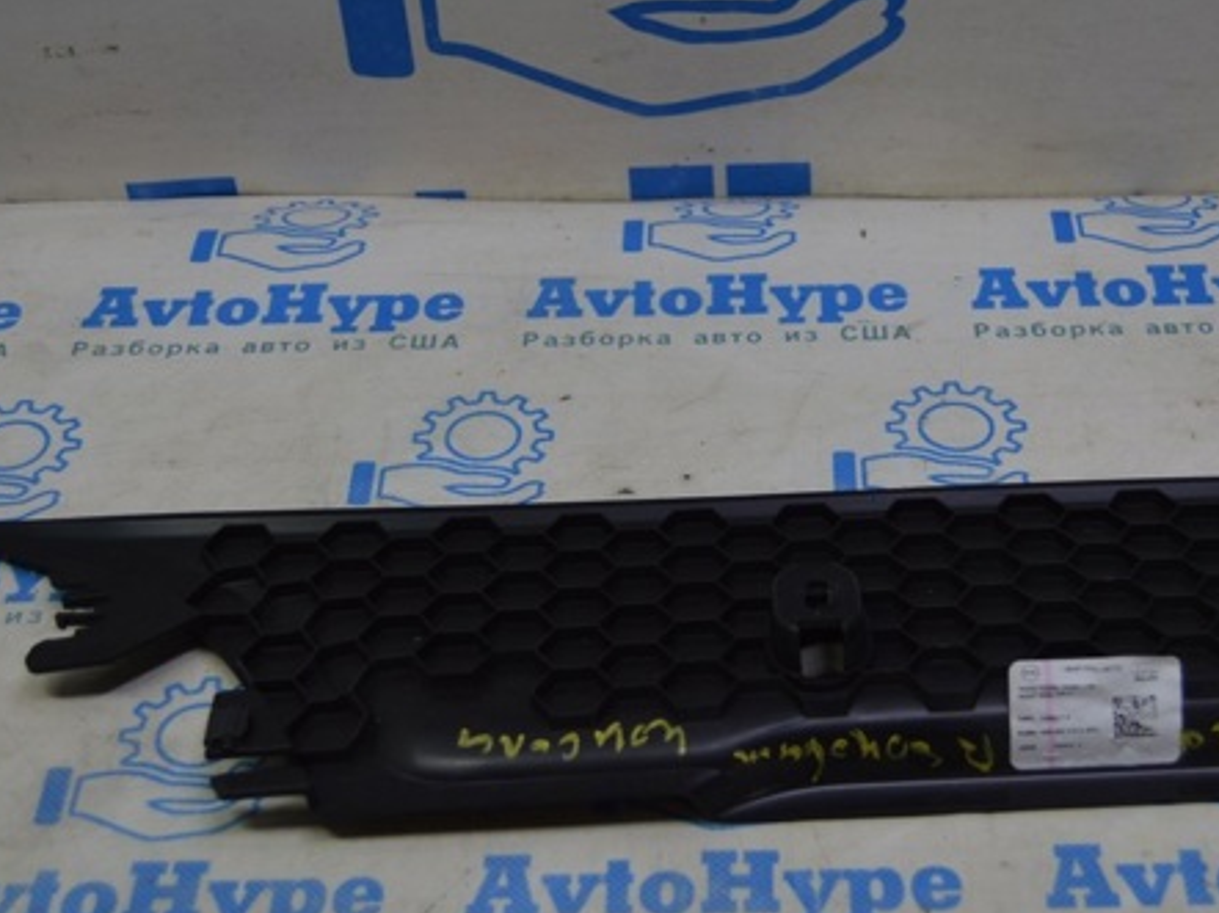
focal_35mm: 65
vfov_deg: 22.7
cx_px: 756
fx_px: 2277
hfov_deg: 29.9
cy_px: 451
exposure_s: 1/80
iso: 400
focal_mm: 31
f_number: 4.5
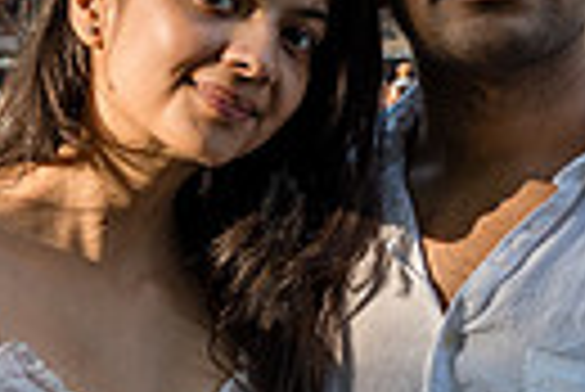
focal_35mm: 115
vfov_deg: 11.9
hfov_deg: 17.8
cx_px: 279
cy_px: 241
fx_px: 1871
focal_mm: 24
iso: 400
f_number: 4.5
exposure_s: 1/500
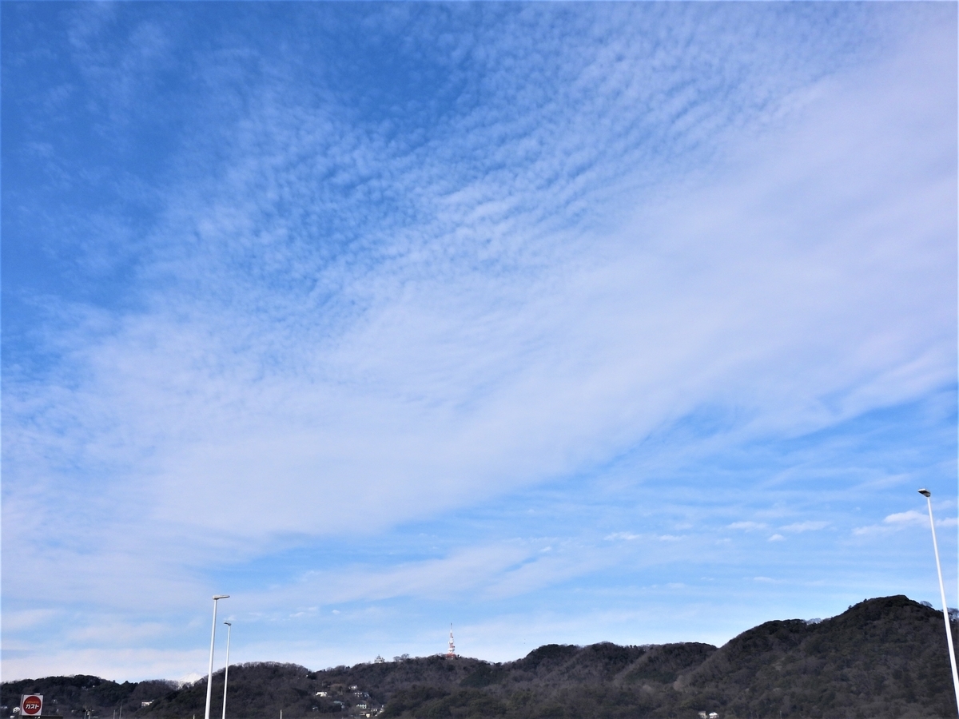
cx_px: 480
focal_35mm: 40
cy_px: 360
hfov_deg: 46.8
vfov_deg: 36.0
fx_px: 1108
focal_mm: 7.1
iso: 100
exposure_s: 1/1600
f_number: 3.5
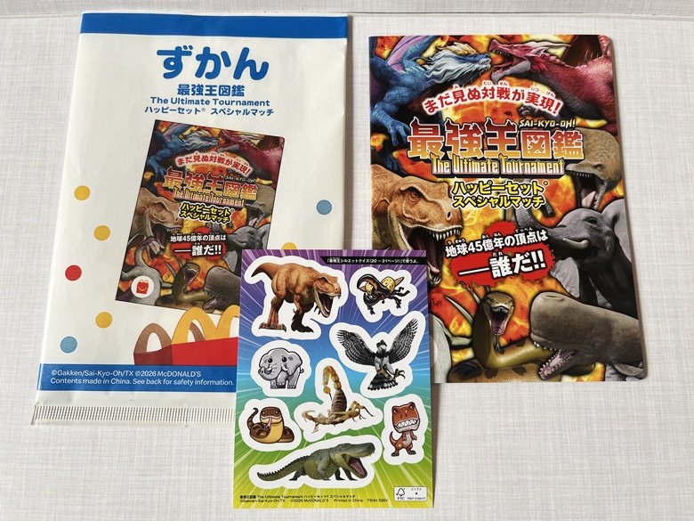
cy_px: 260
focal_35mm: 26
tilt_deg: -79.8
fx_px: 521
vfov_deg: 53.1
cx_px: 347
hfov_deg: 67.3
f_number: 1.6
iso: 64
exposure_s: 1/121
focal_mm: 5.1
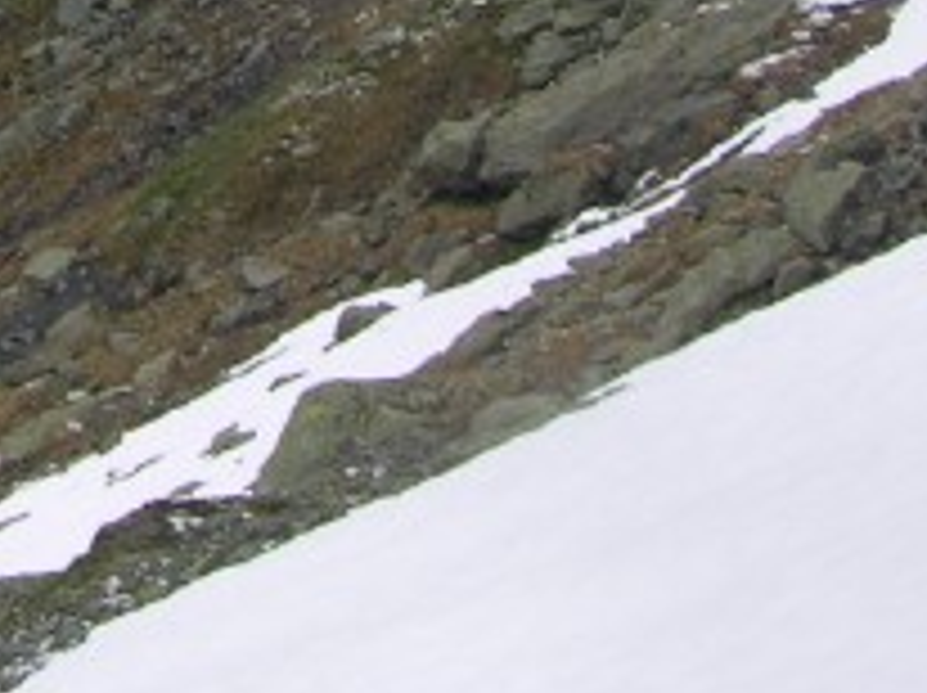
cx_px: -364
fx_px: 4654
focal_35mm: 174
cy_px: -842
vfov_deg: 8.0
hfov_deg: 11.0
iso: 50
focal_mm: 8.9
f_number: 7.1
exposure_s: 1/301
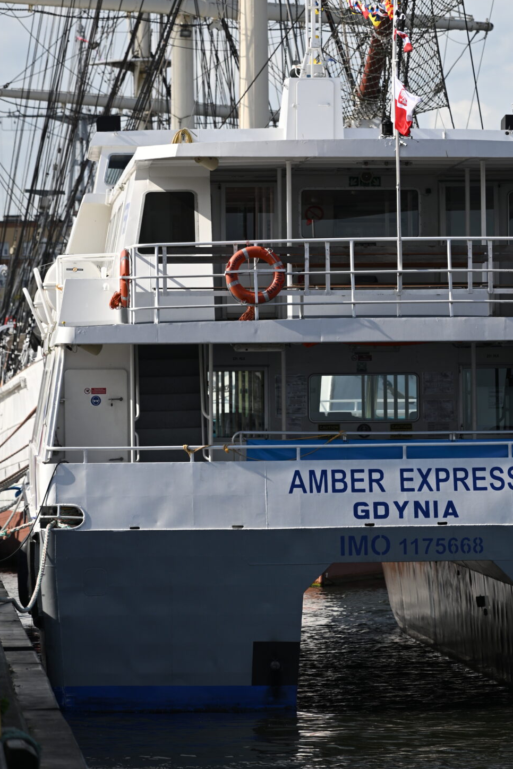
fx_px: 4531
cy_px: 196
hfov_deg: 6.5
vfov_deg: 9.7
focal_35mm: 212
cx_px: 380
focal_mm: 120
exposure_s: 1/1250
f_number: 4
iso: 100
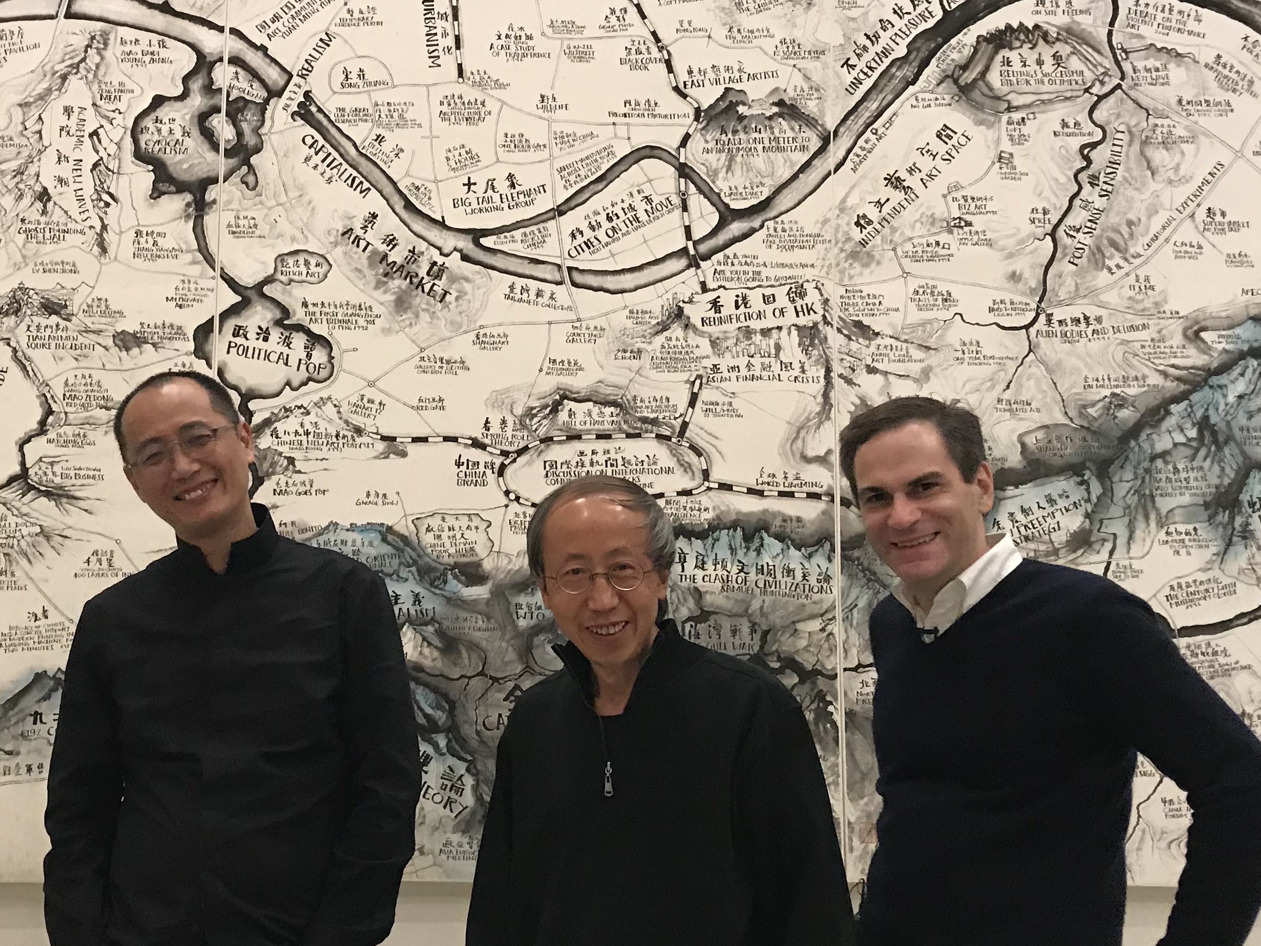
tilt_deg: +8.0
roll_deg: +0.5
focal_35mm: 47
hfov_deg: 40.3
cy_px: 500
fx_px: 1712
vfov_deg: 30.9
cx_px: 537
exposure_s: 1/15
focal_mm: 3.99
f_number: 1.8
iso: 80
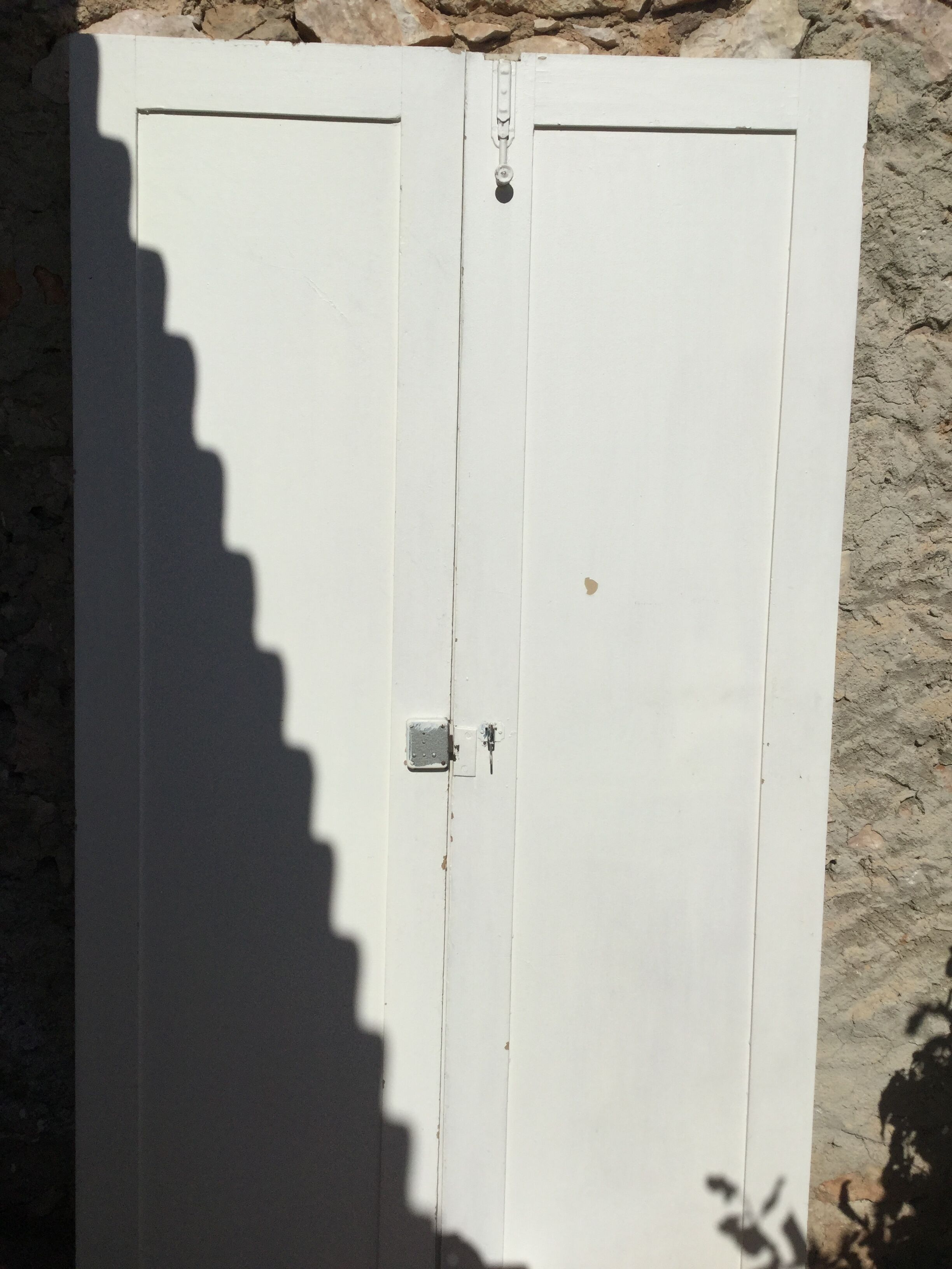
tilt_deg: -12.8
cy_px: 634
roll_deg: +0.3
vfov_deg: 58.4
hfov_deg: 45.4
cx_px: 476
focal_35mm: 31
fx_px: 1137
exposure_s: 1/5435
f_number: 2.4
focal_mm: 3.3
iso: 25
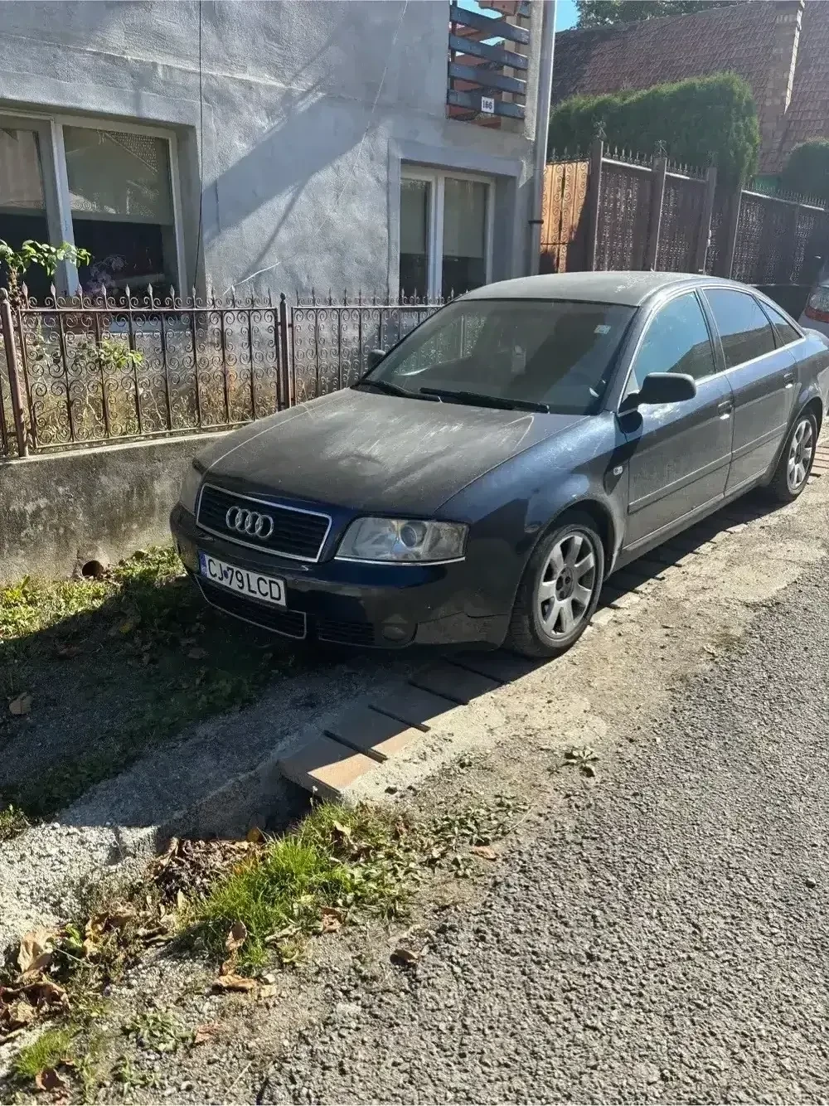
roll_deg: -2.1
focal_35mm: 26
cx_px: 414
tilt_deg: -17.8
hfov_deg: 53.0
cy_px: 553
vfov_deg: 67.3
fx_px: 830
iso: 50
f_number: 1.6
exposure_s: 1/1437
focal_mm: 5.96
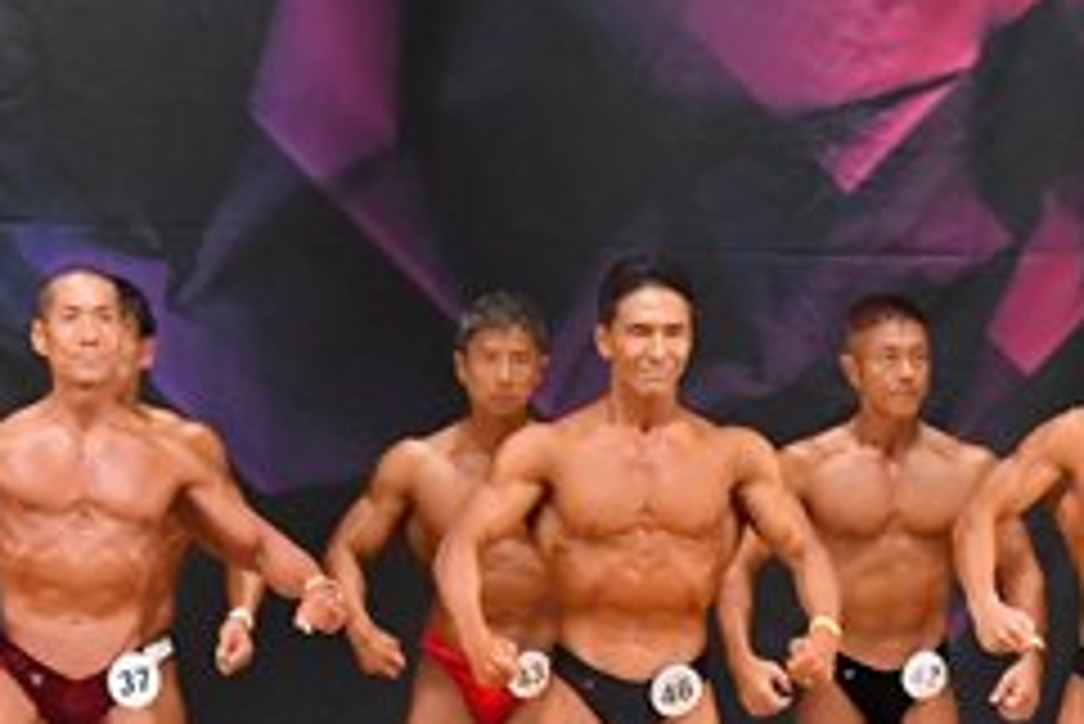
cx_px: 758
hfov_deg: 5.0
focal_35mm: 408
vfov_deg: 3.4
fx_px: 12292
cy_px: 544
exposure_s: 1/400
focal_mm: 85
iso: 6400
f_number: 5.6
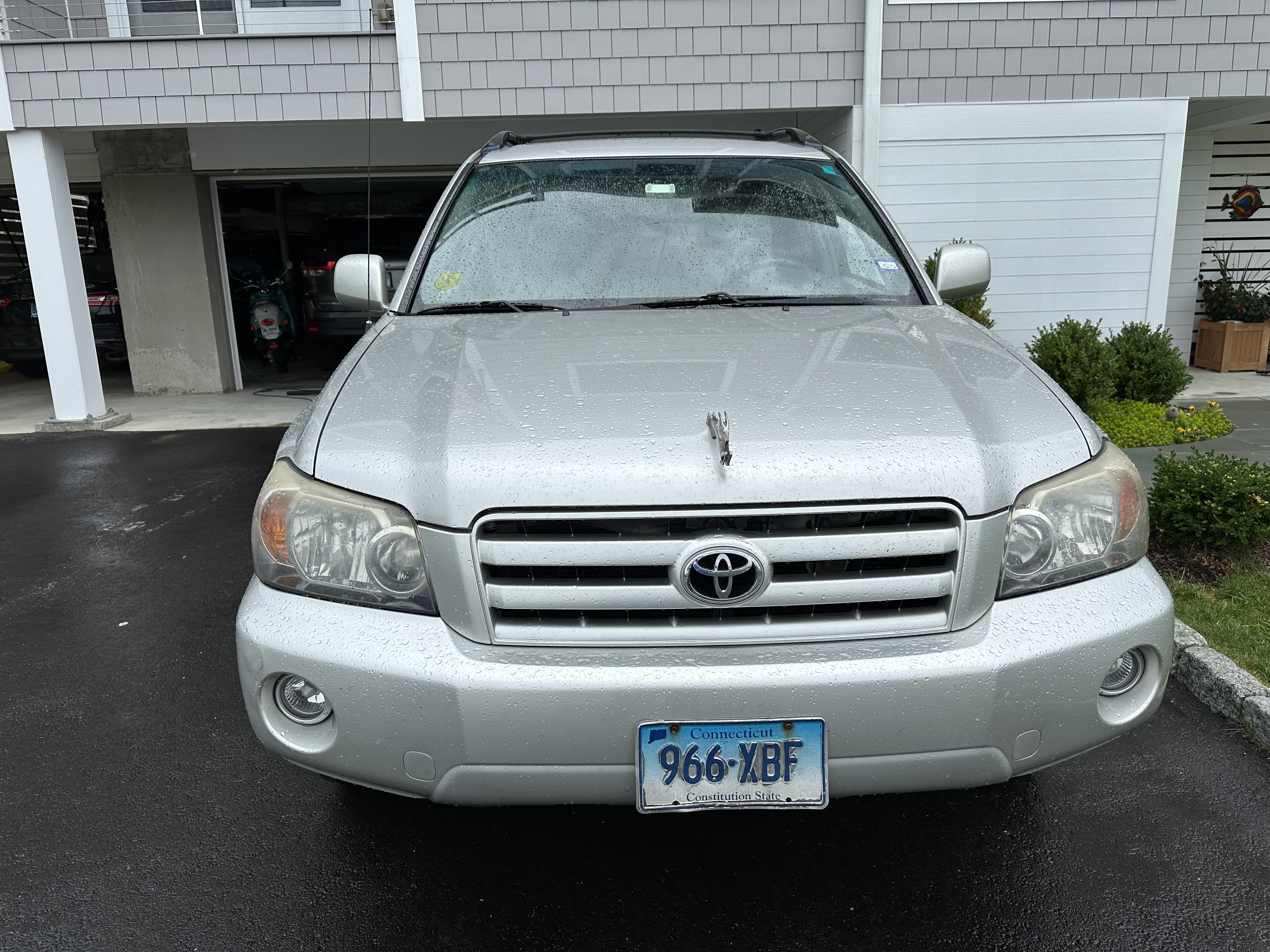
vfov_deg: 56.8
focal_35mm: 24
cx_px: 635
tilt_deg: -14.1
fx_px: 881
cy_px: 476
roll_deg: +1.6
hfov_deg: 71.6
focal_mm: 6.86
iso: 80
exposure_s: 1/2155
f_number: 1.78
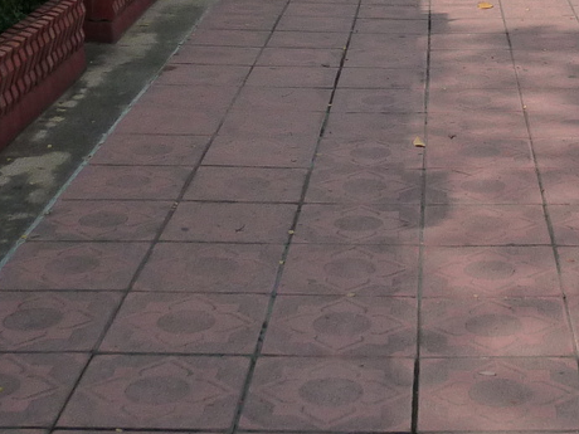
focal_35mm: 87
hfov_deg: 22.2
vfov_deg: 15.9
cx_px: 469
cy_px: -159
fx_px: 1455
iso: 125
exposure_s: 1/640
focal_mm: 4.1
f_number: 3.3
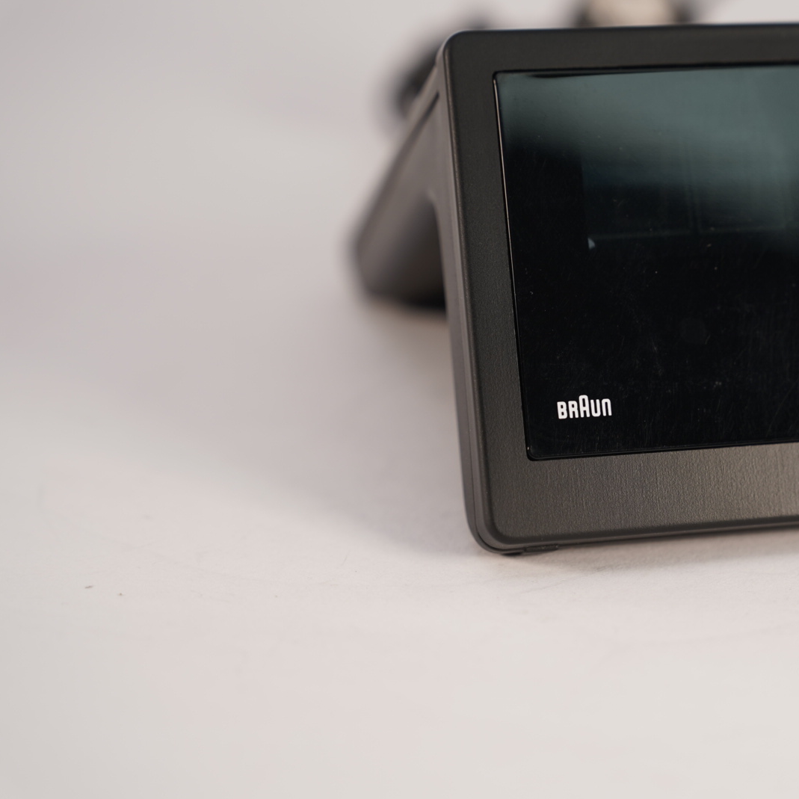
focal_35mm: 81
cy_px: 396
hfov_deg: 21.3
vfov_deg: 21.4
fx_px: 2115
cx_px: 575
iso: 250
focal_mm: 63
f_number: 4
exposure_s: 1/200
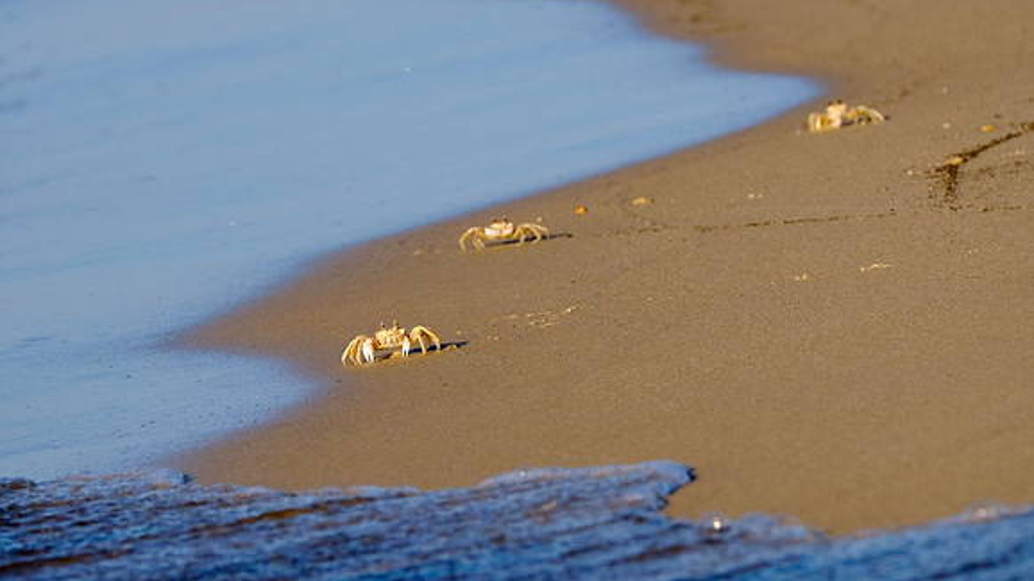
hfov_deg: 2.4
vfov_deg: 1.4
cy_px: 332
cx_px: 445
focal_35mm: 889
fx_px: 24372
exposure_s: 1/1000
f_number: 8
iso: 800
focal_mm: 400
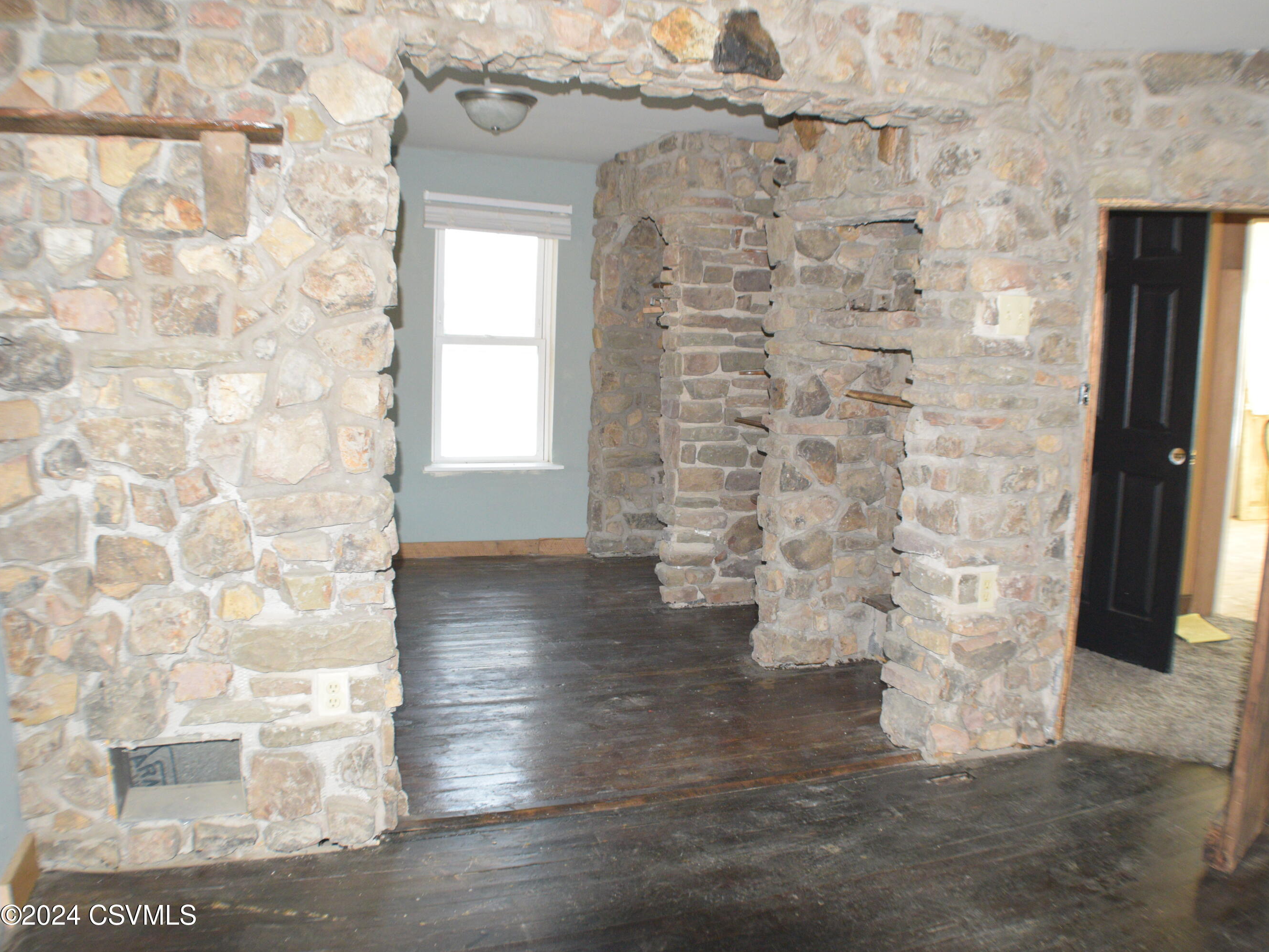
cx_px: 718
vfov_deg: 39.7
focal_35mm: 36
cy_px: 479
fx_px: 1320
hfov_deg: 51.2
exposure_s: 1/40
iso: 2000
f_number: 5.6
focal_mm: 22
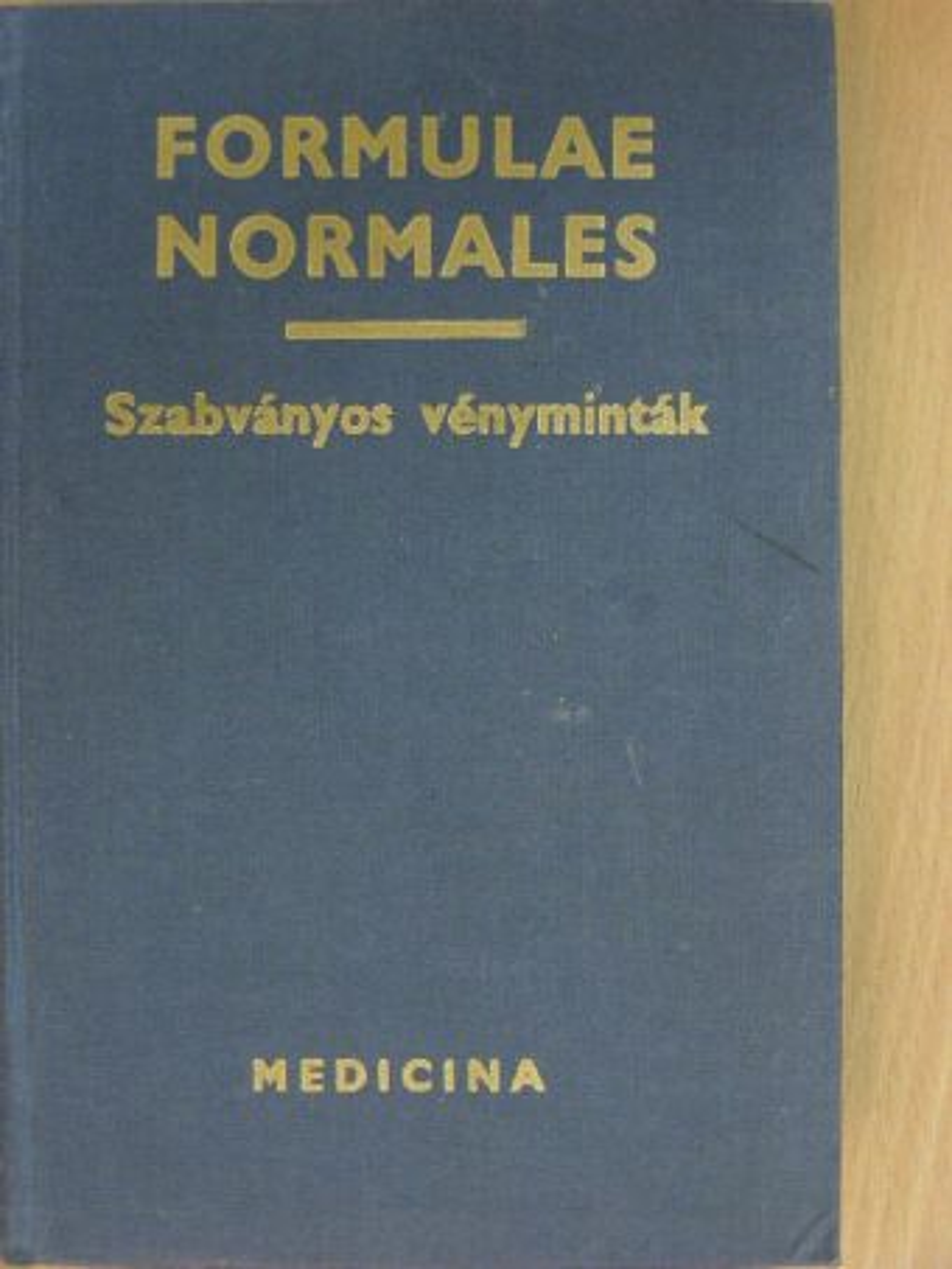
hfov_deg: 21.0
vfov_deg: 27.8
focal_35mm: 70
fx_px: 2566
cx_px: 476
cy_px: 634
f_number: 3.5
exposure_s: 1/12.7
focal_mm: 11.7
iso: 200
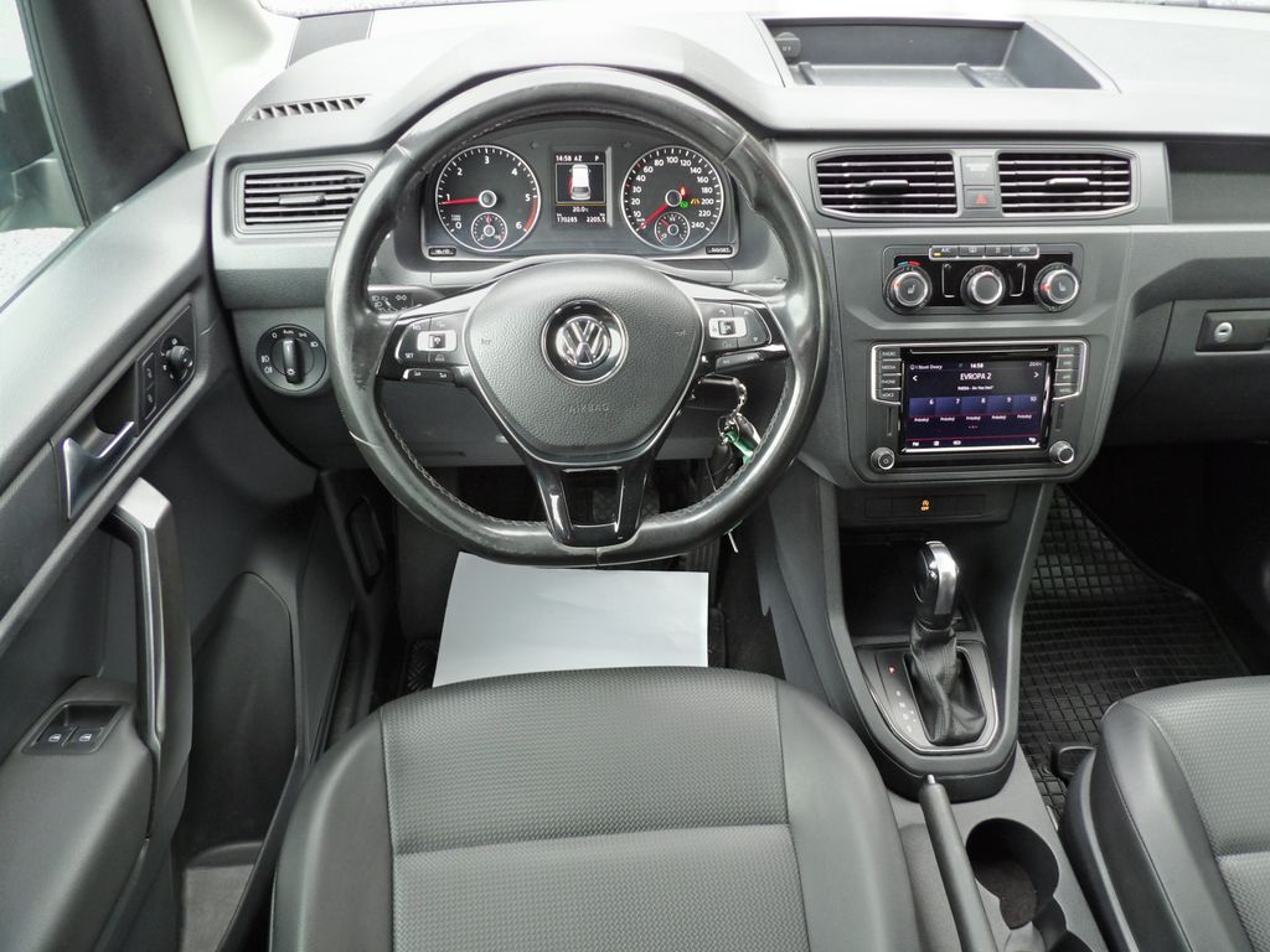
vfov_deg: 56.8
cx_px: 635
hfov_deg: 71.6
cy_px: 476
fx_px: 881
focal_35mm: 24
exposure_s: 1/16
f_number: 3.2
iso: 200
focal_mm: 4.3
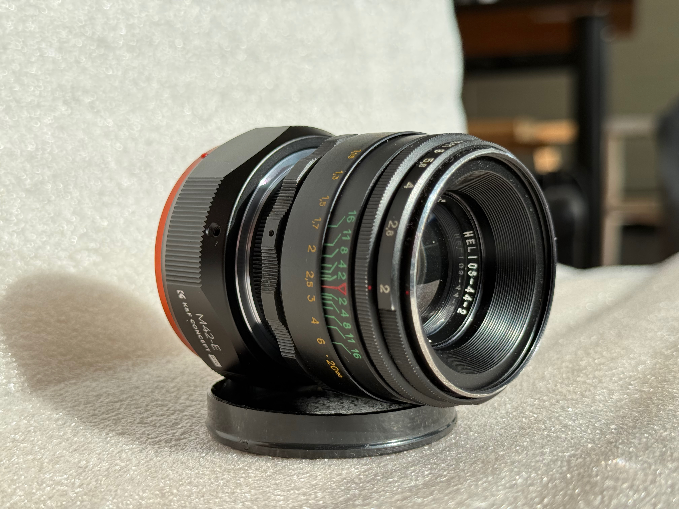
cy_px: 254
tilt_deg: -5.7
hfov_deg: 39.7
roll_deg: +1.6
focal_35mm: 48
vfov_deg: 30.3
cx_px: 340
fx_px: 942
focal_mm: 6.76
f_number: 1.78
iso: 100
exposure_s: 1/1203
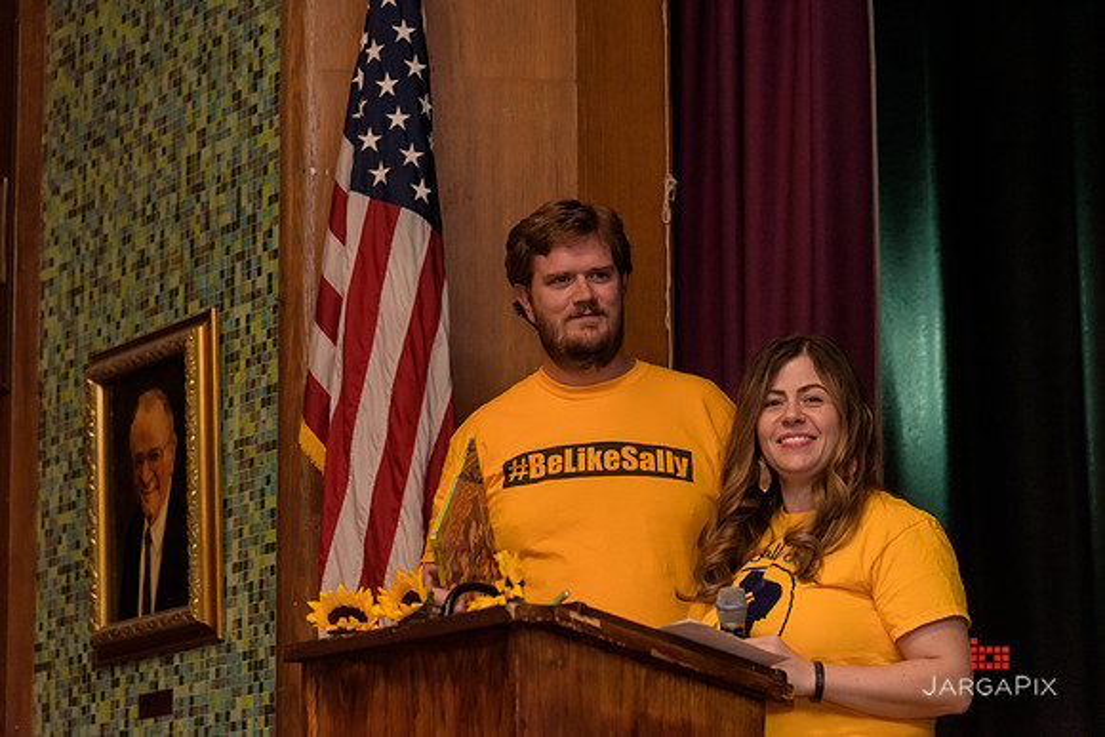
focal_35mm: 120
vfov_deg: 11.4
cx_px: 552
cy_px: 368
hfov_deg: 17.1
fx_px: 3684
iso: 2000
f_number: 4
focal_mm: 120
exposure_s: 1/125
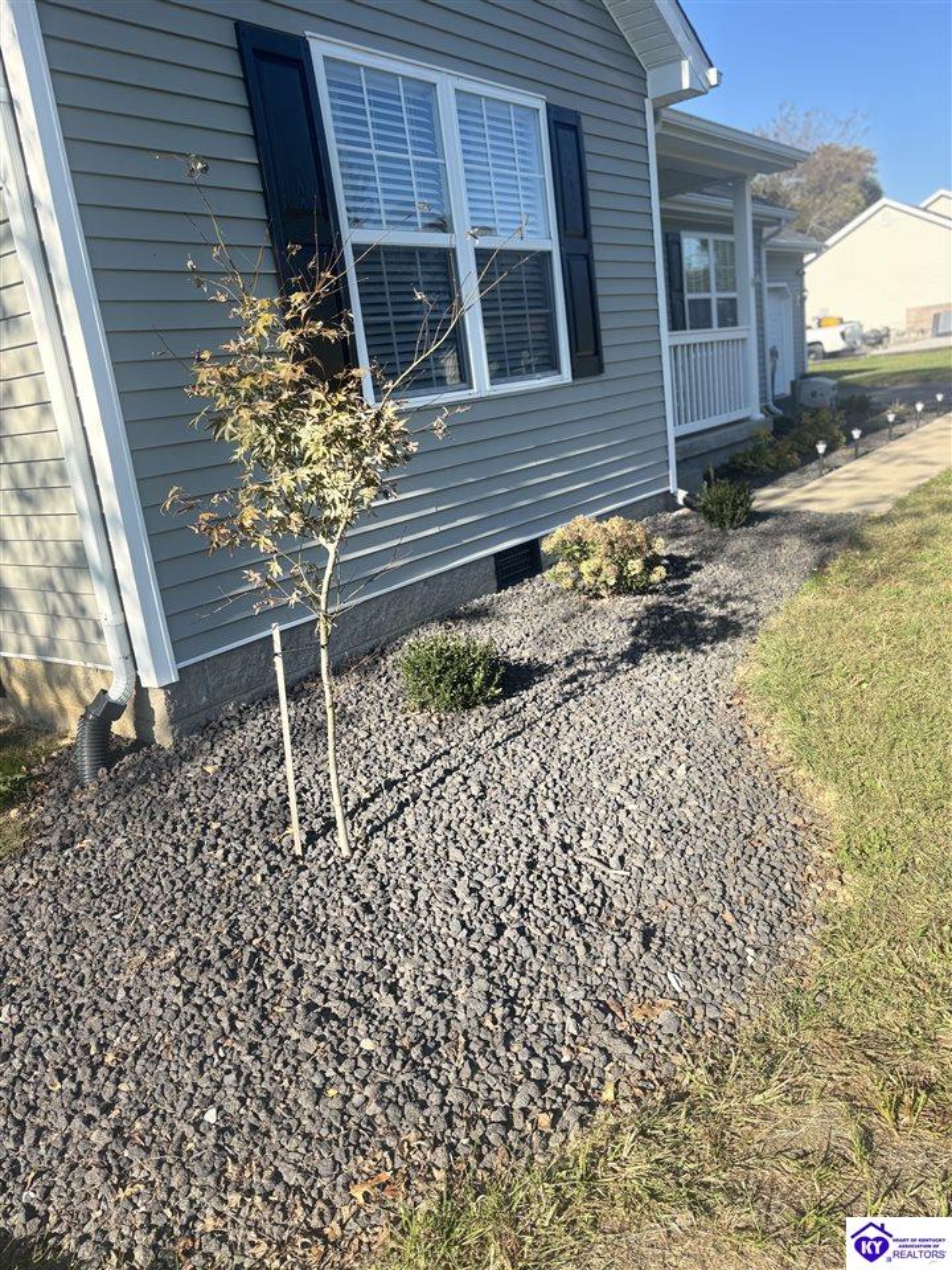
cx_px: 476
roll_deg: +5.1
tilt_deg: -13.5
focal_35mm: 26
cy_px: 635
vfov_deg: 67.3
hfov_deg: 53.1
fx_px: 953
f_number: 1.6
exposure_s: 1/1418
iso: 50
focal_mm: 5.96
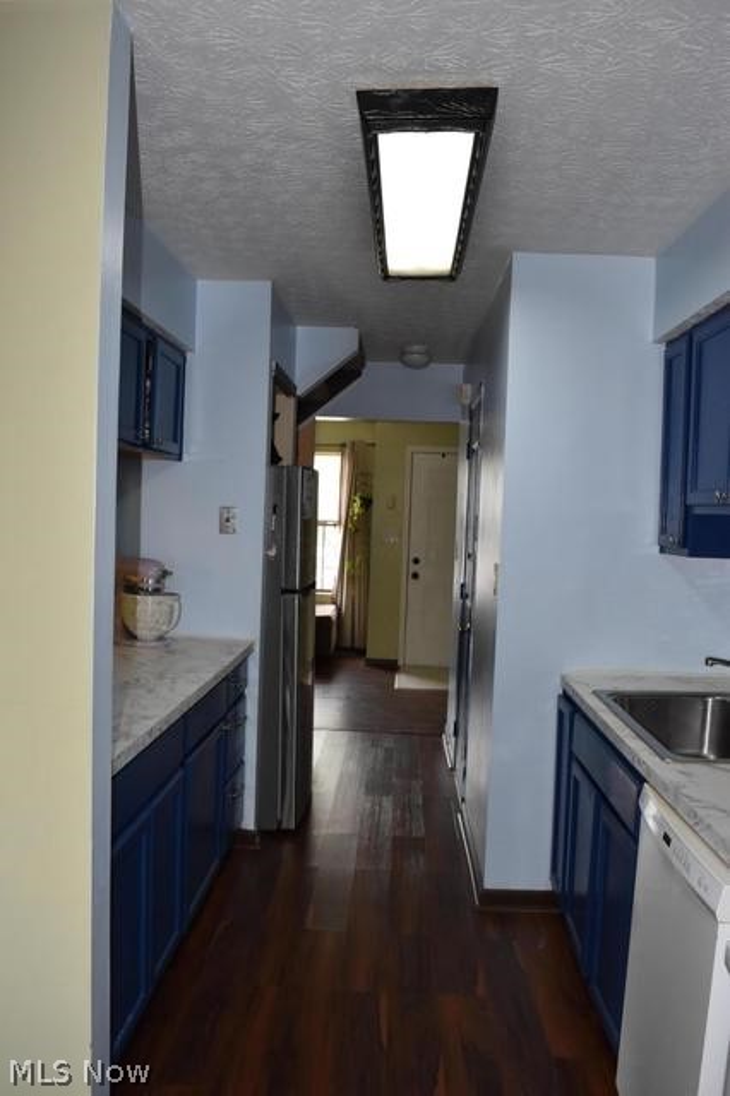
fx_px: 822
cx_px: 365
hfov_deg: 47.9
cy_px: 548
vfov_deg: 67.4
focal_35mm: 27
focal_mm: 18
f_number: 5
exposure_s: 1/100
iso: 800
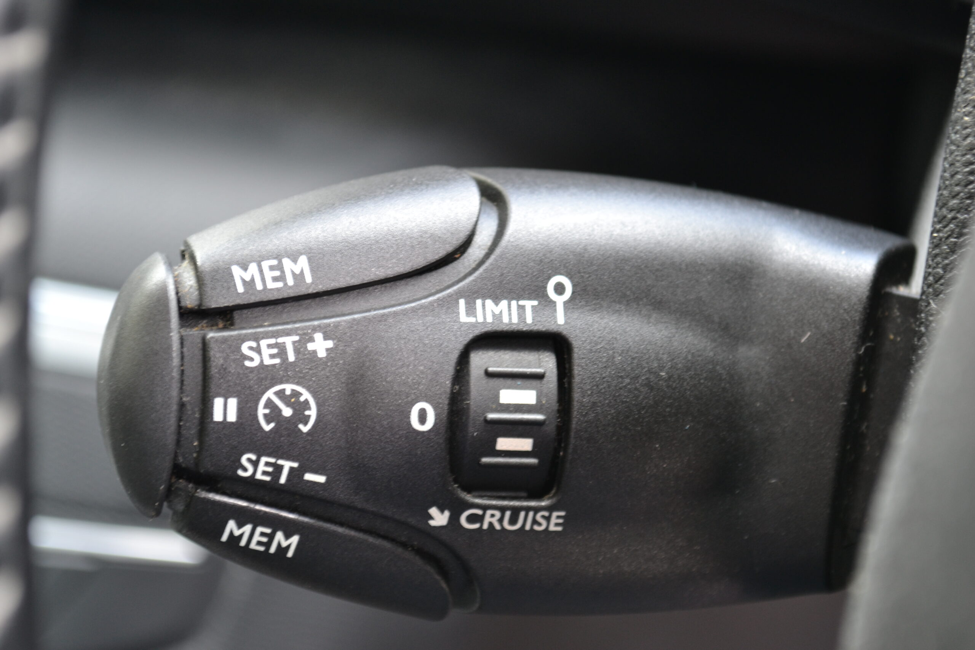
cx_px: 488
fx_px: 2234
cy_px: 325
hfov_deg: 24.6
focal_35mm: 82
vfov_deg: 16.6
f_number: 5.6
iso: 400
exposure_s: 1/20
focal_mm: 55
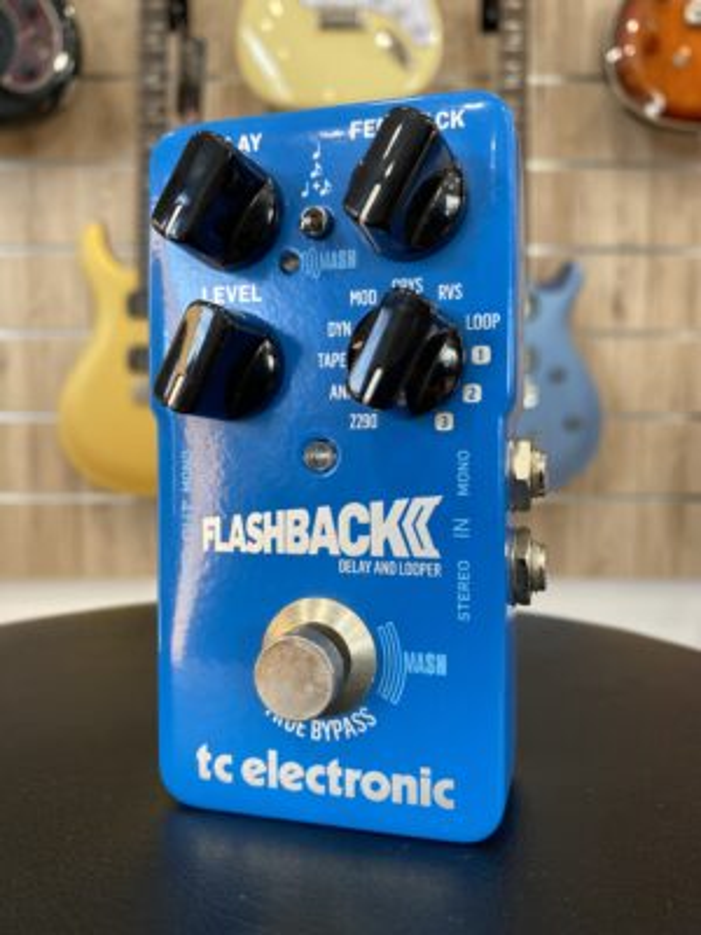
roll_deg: +0.2
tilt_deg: -5.4
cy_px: 468
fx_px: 702
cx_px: 350
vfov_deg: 67.3
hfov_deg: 53.1
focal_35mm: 26
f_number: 1.8
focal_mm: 4.25
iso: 125
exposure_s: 1/100
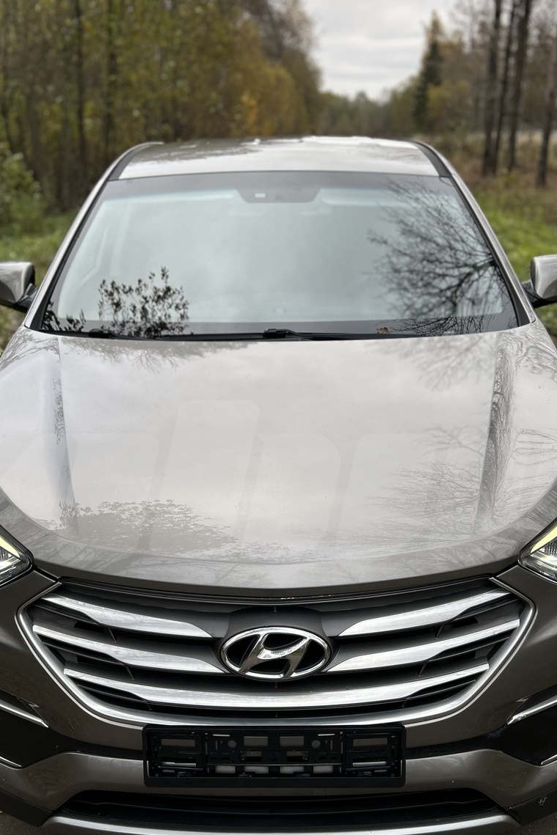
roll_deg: +0.0
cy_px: 481
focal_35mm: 38
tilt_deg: -21.0
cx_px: 281
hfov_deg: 35.0
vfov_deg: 50.5
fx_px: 882
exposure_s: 1/180
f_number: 1.5
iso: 50
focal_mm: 5.7
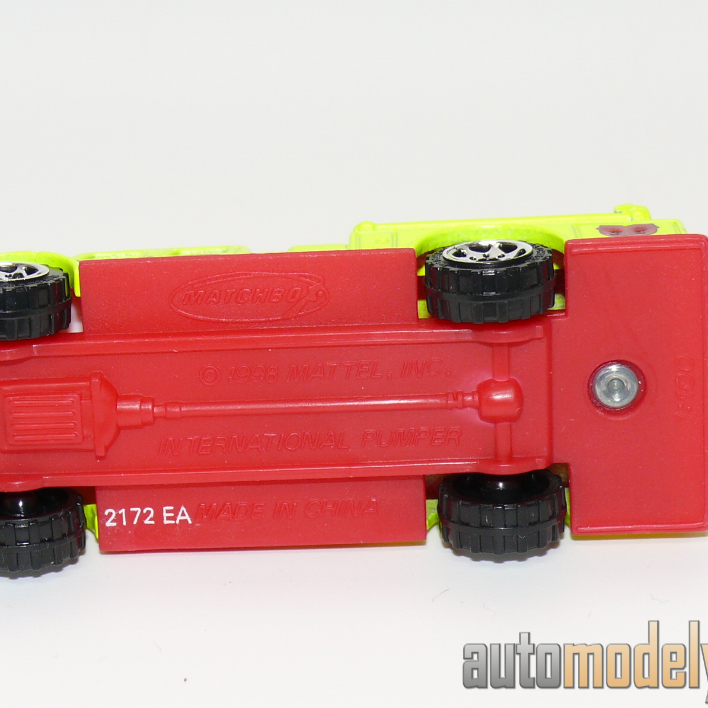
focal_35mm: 122
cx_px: 326
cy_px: 355
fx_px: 2823
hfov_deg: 14.3
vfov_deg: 14.3
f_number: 4
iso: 100
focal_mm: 13.5
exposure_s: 1/30
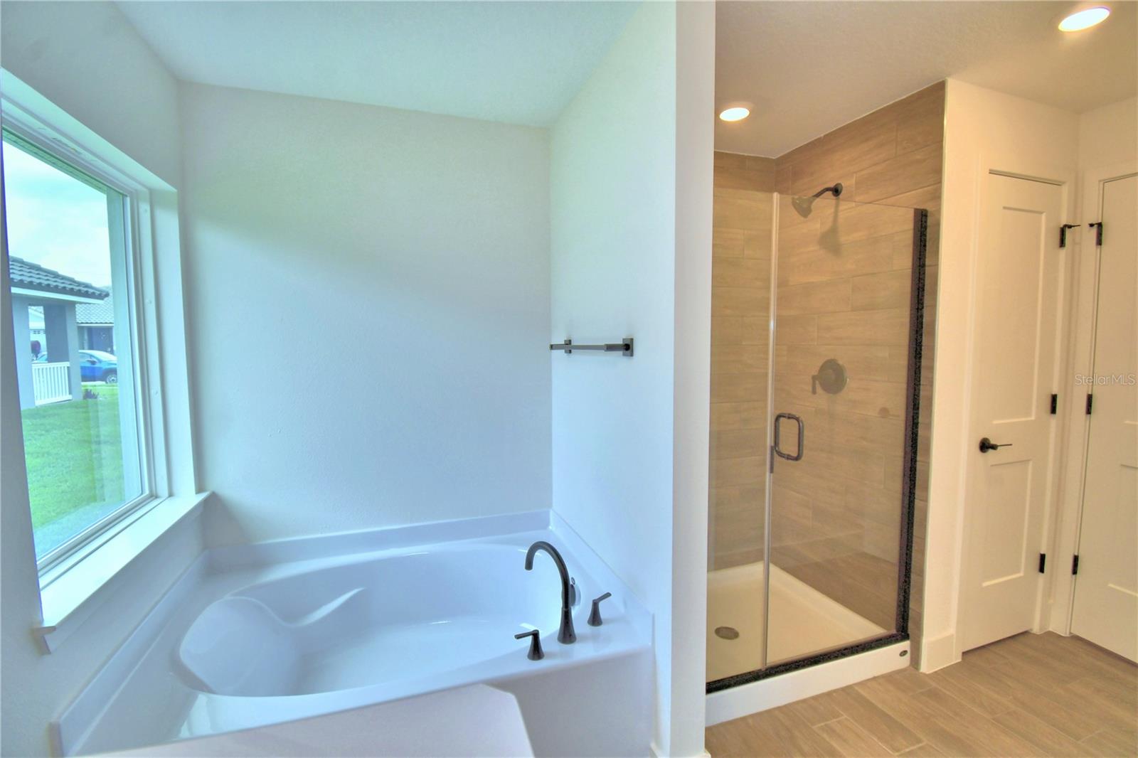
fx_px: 474
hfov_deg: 100.4
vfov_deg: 77.3
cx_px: 569
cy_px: 379
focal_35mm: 15
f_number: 4.5
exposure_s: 1/125
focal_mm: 10
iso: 100
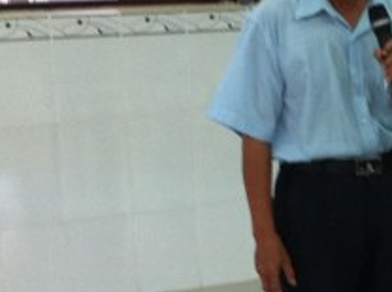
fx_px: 1141
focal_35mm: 101
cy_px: 200
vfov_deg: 14.6
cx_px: 454
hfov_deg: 18.6
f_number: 2.8
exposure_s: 1/15
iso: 160
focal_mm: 3.85
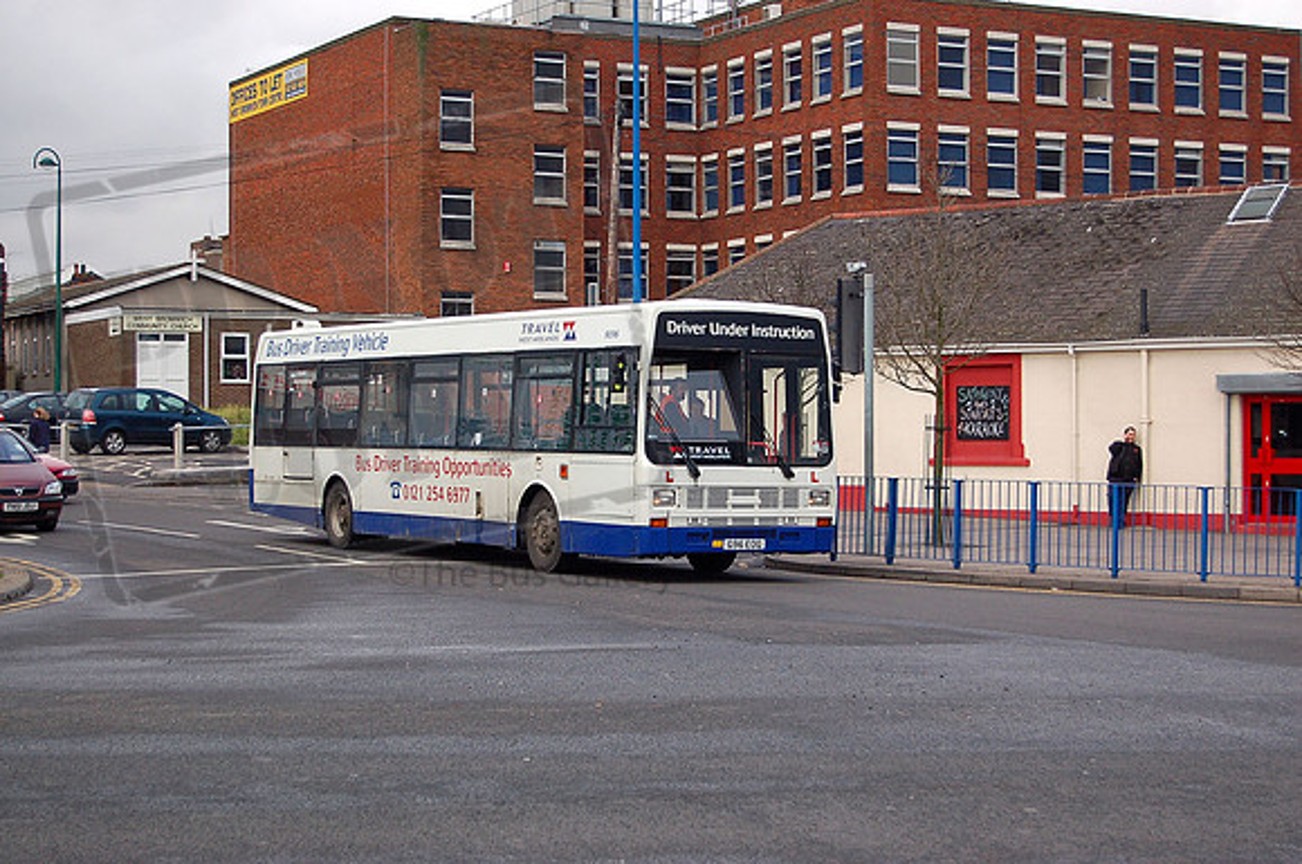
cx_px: 651
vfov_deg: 19.7
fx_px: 2492
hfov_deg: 29.3
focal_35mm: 69
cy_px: 432
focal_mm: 46
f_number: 5.3
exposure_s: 1/800
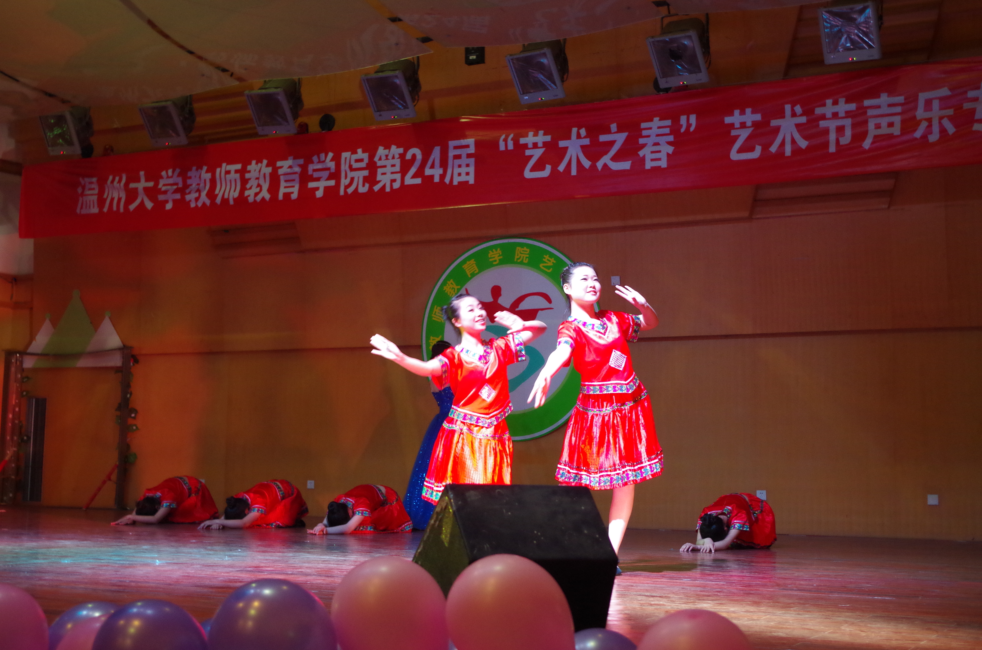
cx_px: 491
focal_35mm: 49
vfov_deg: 27.4
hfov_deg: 40.4
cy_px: 325
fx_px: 1334
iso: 1600
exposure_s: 1/20
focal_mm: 32.5
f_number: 4
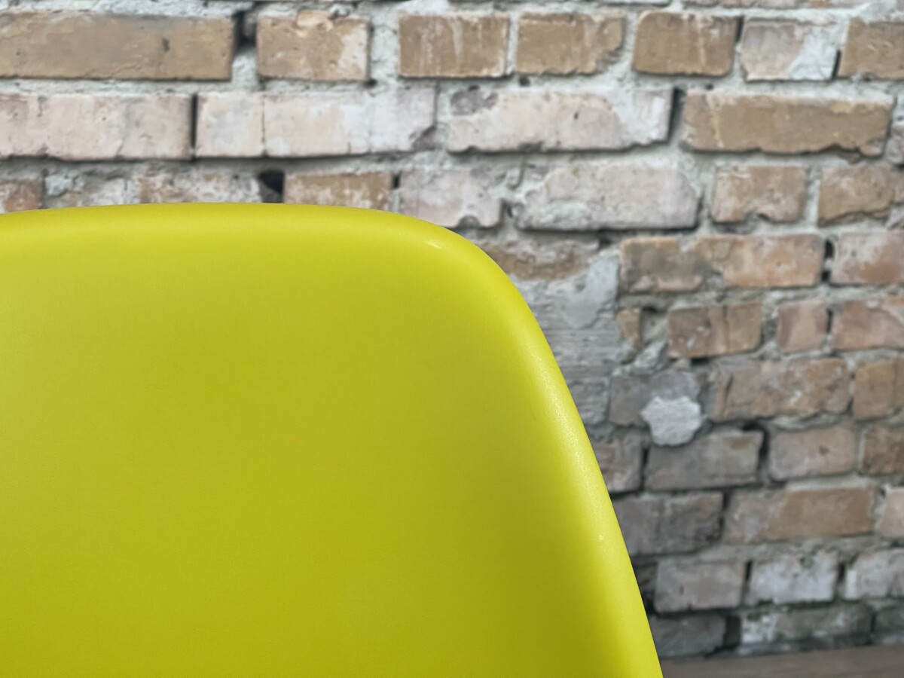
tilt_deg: -19.6
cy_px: 339
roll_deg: -4.1
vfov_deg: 22.9
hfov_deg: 30.3
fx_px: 1671
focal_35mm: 64
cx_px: 452
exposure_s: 1/100
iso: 160
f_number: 2.2
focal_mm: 7.5
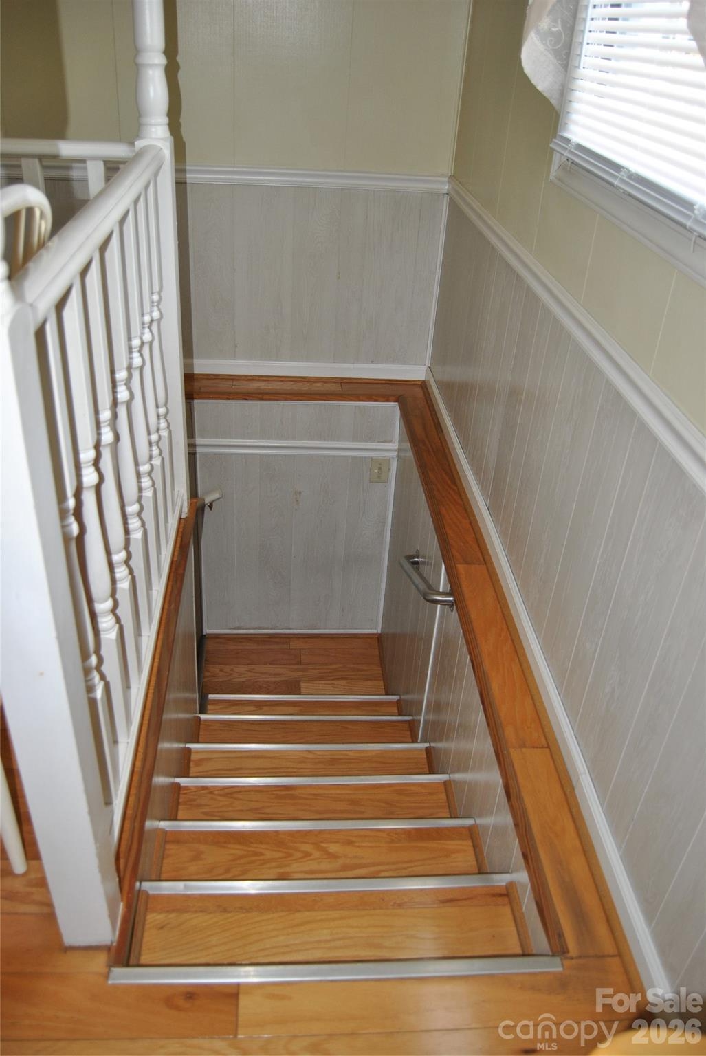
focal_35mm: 27
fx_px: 793
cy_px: 528
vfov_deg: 67.3
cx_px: 353
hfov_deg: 48.0
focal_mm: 18
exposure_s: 1/60
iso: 200
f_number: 3.5
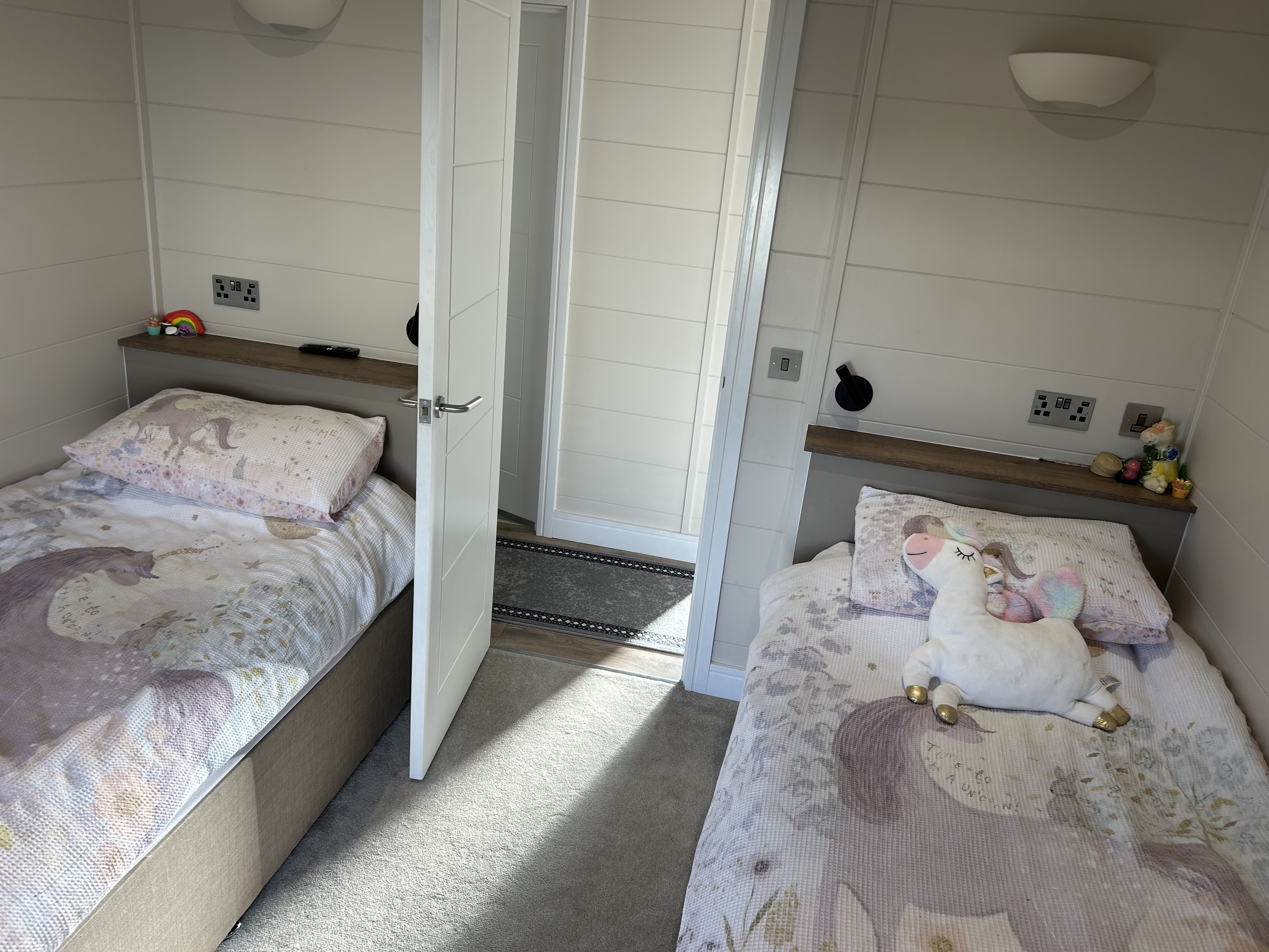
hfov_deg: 67.3
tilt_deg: -19.8
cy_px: 476
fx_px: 953
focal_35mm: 26
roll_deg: -5.3
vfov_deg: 53.1
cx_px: 634
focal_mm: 5.7
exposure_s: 1/114
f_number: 1.5
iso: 32
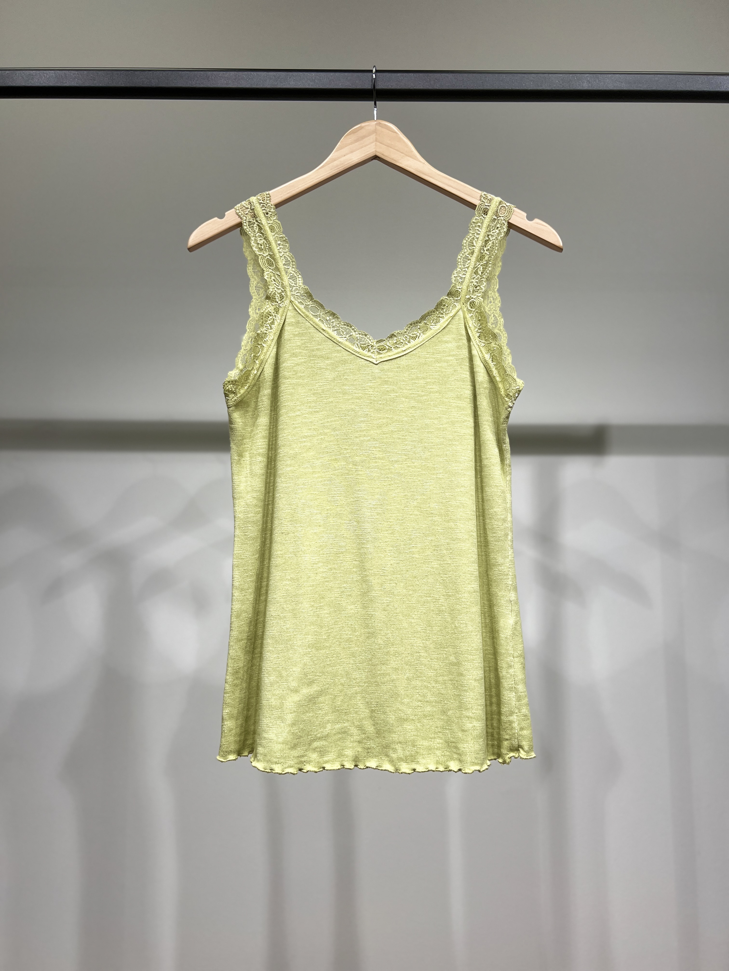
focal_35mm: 26
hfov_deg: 53.1
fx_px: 730
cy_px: 486
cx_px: 364
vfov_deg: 67.3
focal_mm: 5.7
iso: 50
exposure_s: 1/974
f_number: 1.5
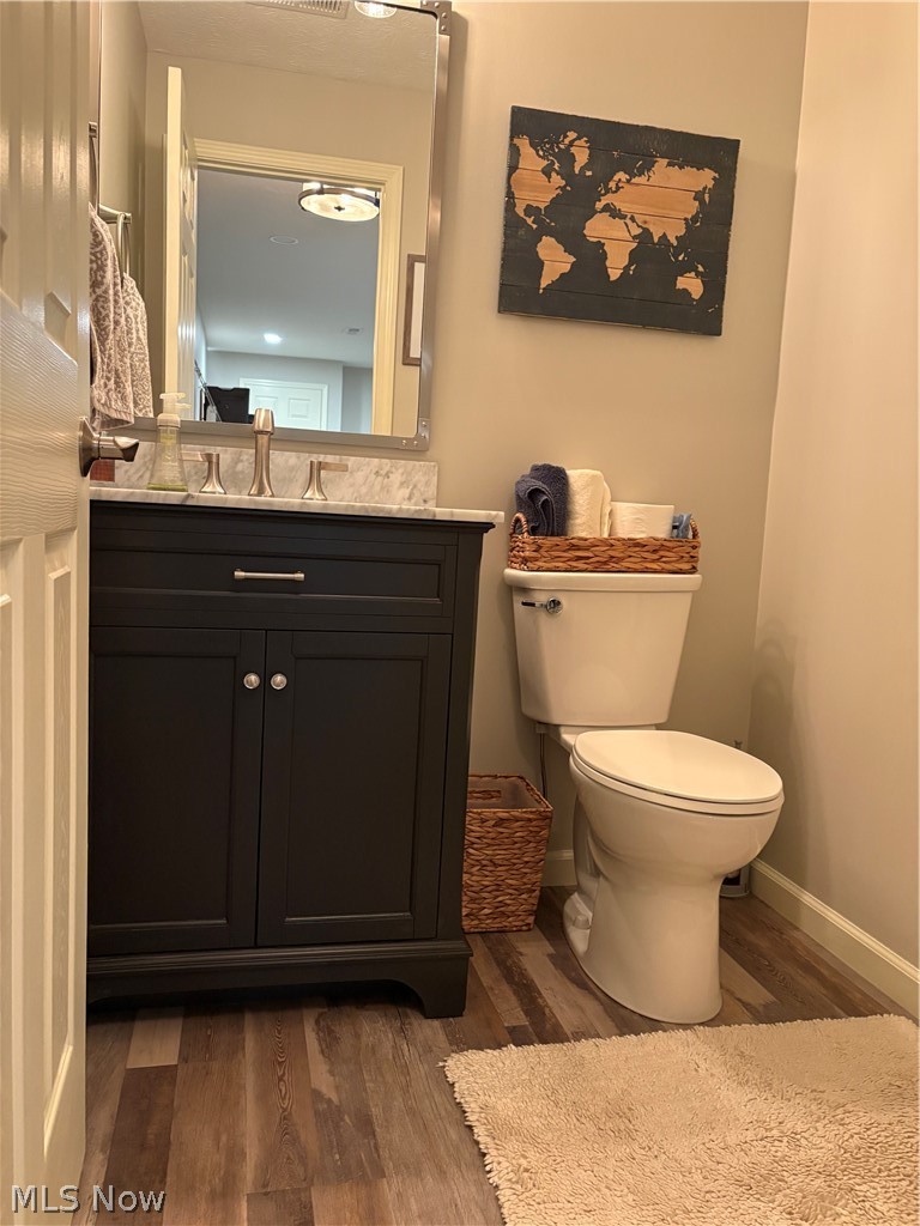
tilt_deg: -5.9
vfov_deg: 67.3
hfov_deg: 53.1
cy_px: 613
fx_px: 921
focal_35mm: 26
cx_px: 460
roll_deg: -4.6
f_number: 1.6
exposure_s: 1/60
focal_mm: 5.96
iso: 400
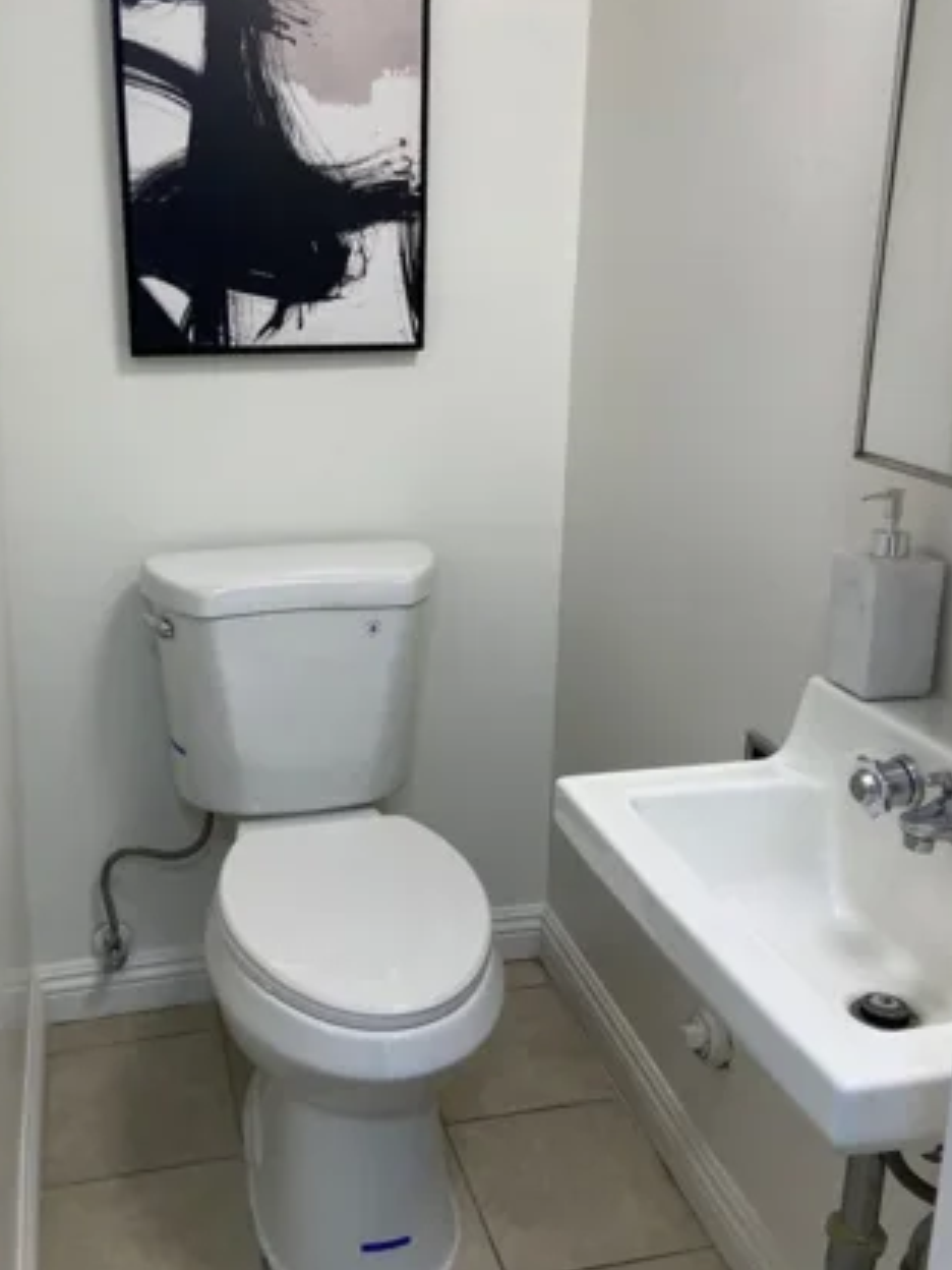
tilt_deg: -13.3
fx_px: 1283
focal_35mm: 35
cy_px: 553
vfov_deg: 52.5
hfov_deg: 40.4
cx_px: 351
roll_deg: +0.6
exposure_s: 1/120
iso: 100
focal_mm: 4.25
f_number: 1.8
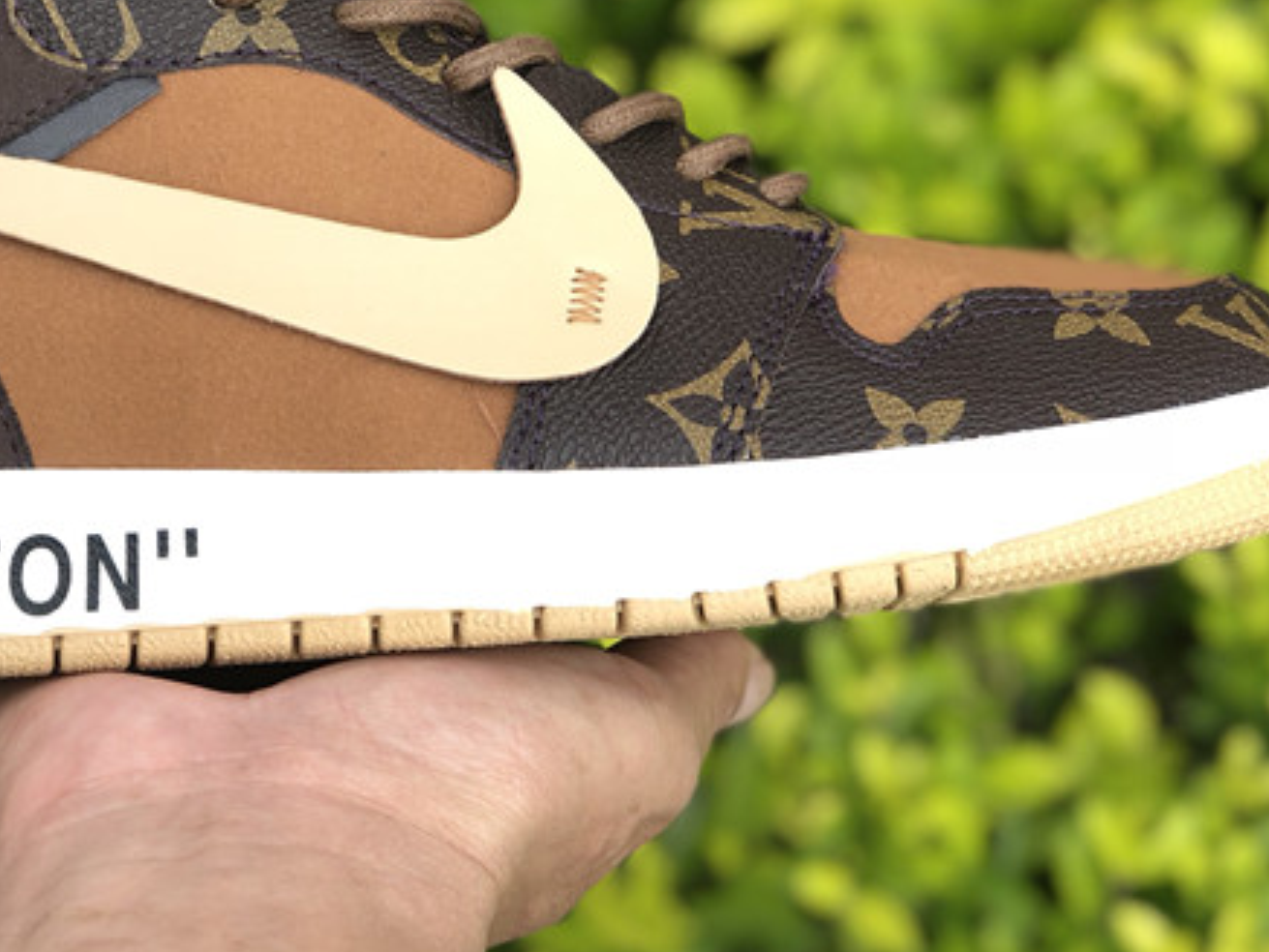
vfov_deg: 16.7
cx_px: 372
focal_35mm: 88
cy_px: 210
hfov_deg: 22.1
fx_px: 3227
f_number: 2.4
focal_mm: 6
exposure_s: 1/146
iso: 16
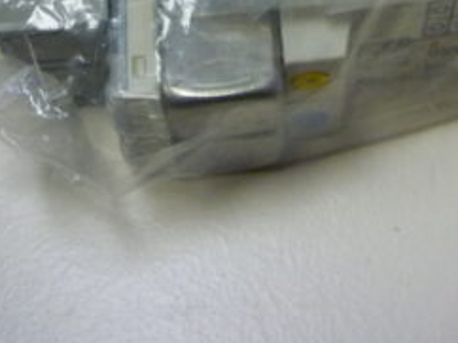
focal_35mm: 72
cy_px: -76
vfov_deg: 19.2
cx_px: 329
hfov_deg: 26.8
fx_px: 952
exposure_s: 1/30
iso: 320
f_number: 3.3
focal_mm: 5.2
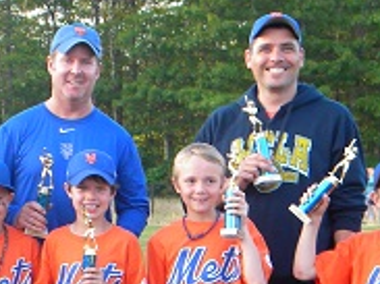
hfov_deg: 12.9
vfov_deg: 9.7
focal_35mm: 152
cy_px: 283
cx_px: 29
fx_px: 1667
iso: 80
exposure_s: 1/30.6
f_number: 4.1
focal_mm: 10.1
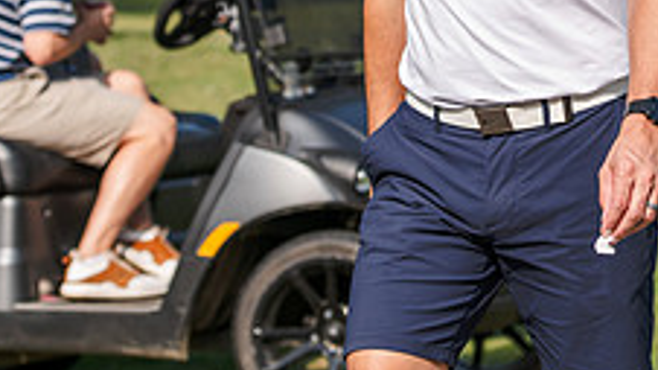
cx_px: 571
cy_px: -168
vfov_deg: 5.2
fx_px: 4029
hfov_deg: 9.3
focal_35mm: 231
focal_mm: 86
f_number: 4
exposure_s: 1/1600
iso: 160
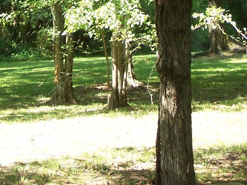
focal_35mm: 151
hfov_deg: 13.1
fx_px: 1077
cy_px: -44
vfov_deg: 9.7
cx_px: 93
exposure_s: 1/90
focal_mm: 9.3
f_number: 3.1
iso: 80
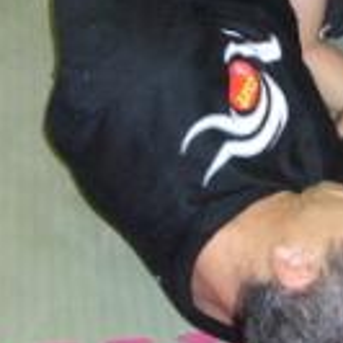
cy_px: 49
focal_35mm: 104
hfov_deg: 16.5
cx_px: 302
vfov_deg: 16.6
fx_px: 1166
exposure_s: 1/60
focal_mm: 5.8
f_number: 2.8
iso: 160
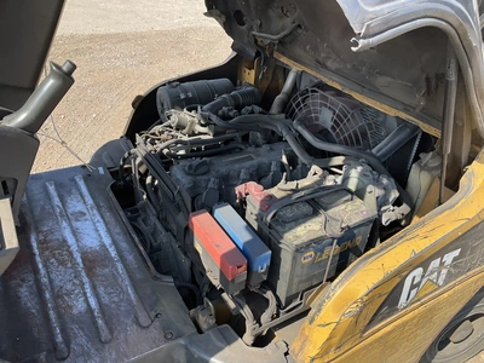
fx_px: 405
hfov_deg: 61.7
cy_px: 182
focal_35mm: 29
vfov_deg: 48.2
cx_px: 242
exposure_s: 1/514
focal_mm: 3
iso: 25
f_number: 1.8
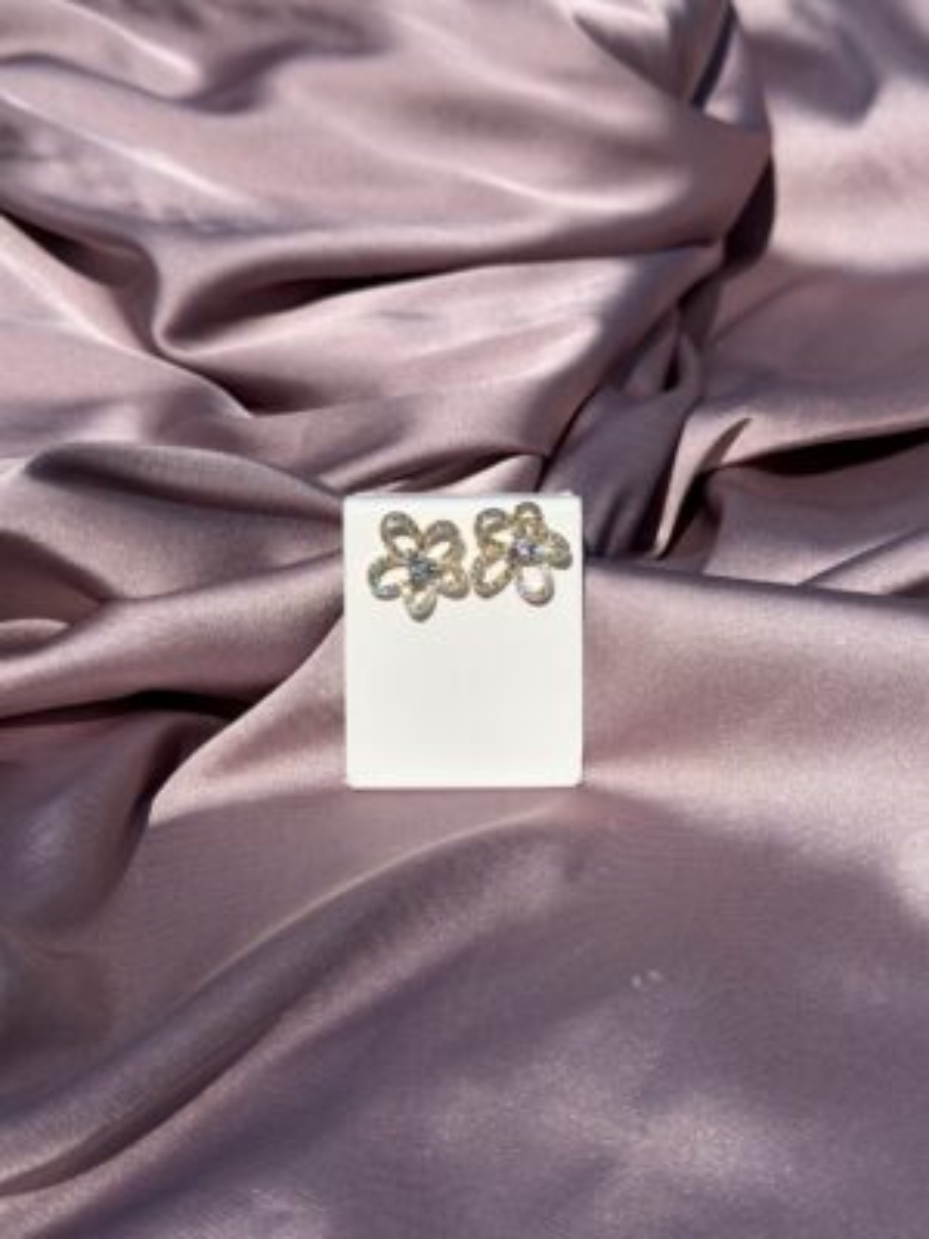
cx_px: 464
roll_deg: +0.6
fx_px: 1718
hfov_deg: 30.3
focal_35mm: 48
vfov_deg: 39.7
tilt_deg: -34.2
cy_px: 620
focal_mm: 6.76
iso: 80
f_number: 1.78
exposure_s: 1/27778
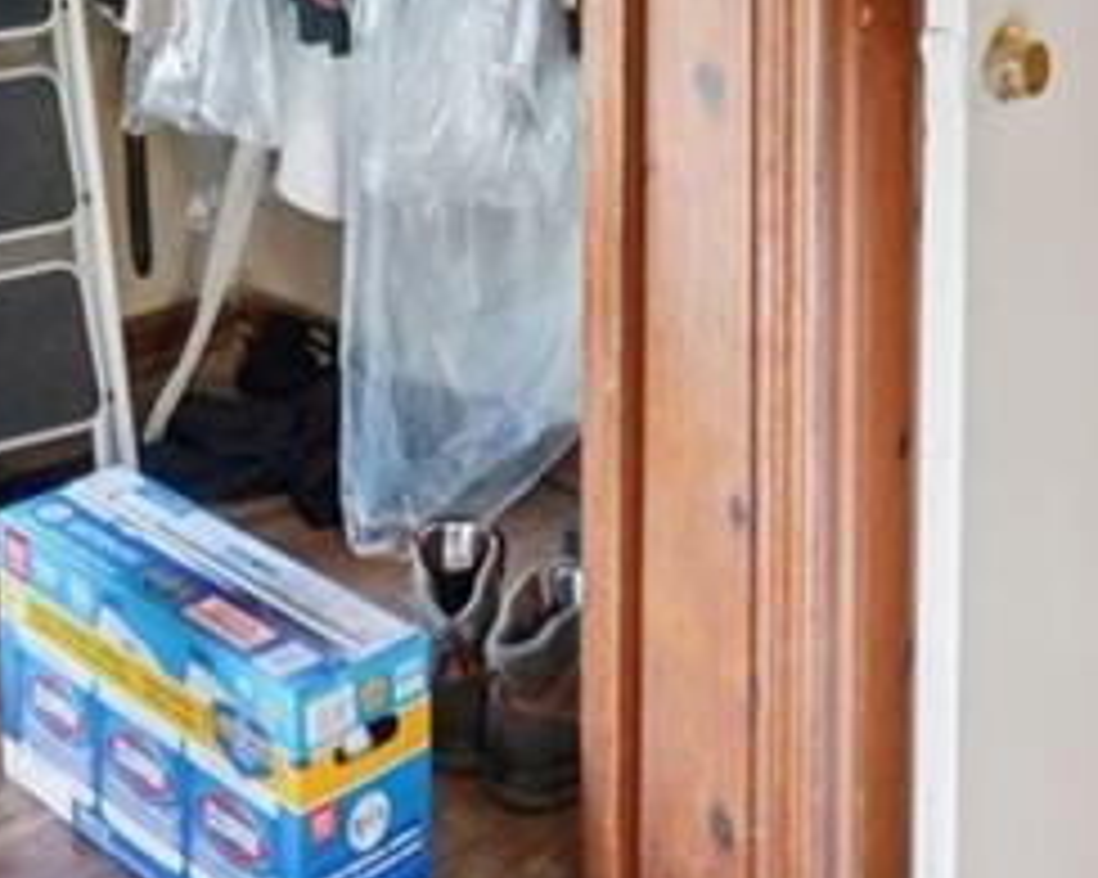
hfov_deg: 29.3
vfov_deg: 20.5
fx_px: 2046
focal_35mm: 63
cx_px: 216
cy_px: -455
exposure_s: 2
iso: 400
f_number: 8
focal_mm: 16
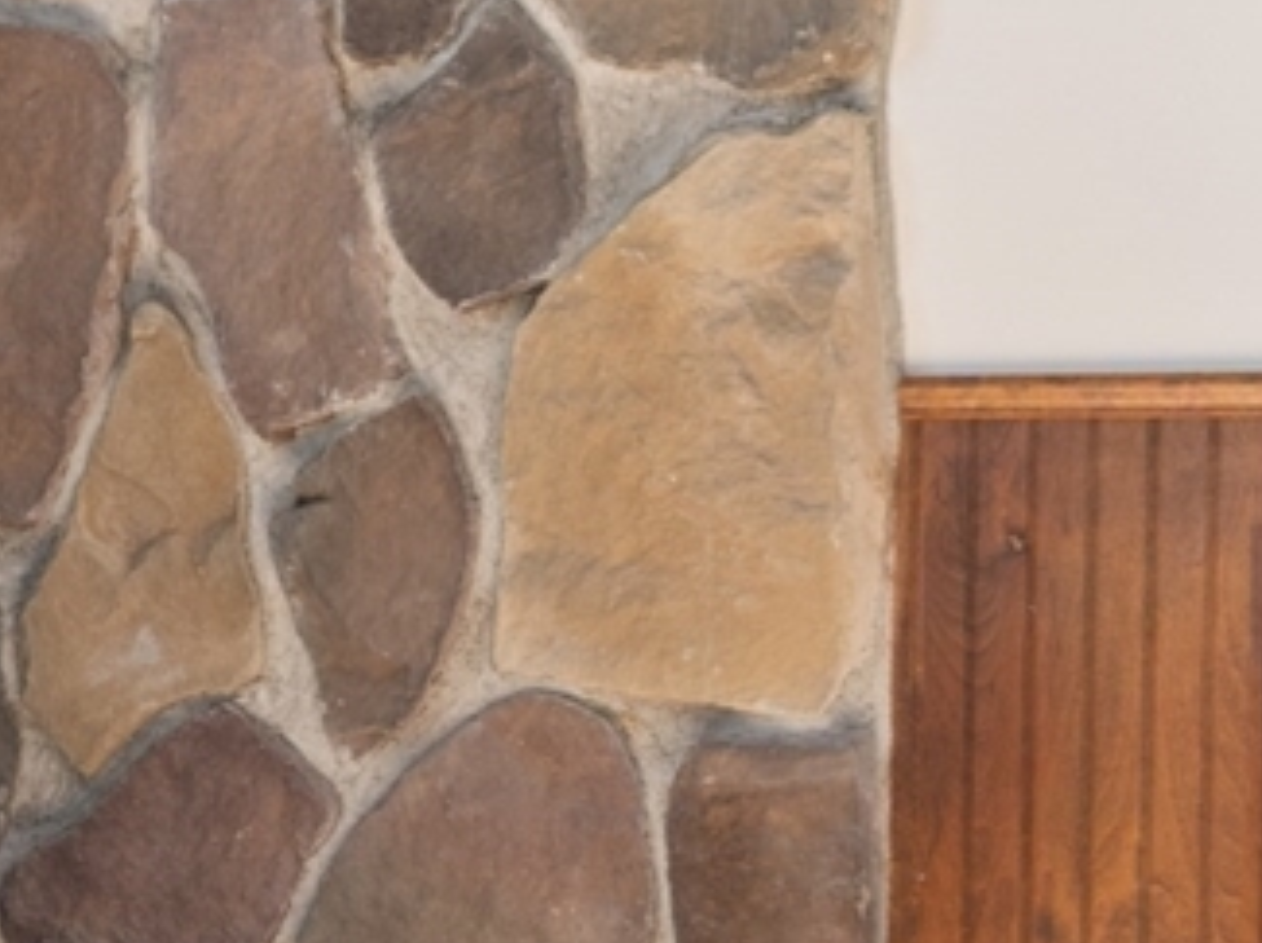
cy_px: 1120
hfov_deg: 10.8
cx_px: 54
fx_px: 6628
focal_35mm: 182
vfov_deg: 8.1
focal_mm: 40
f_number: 4
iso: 400
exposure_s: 1/15
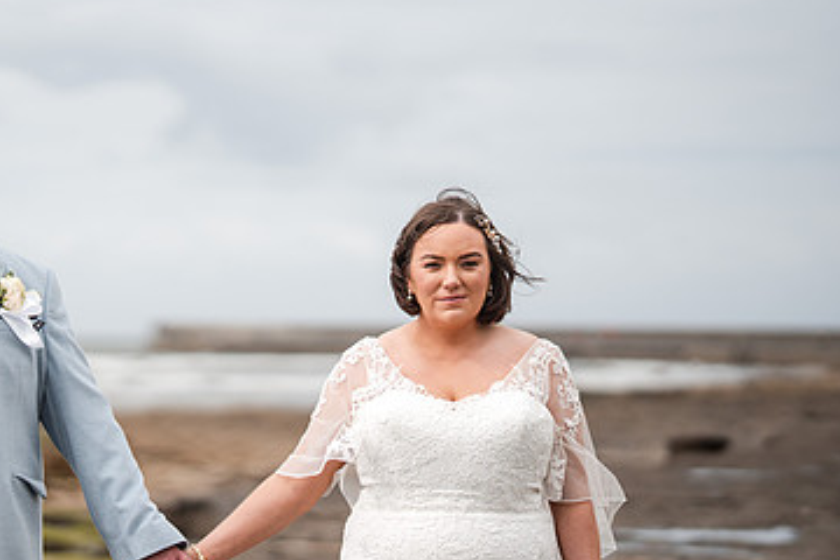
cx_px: 201
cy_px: 388
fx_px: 3196
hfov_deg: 14.9
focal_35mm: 137
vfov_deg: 10.0
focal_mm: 85
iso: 100
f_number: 1.4
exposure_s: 1/8000
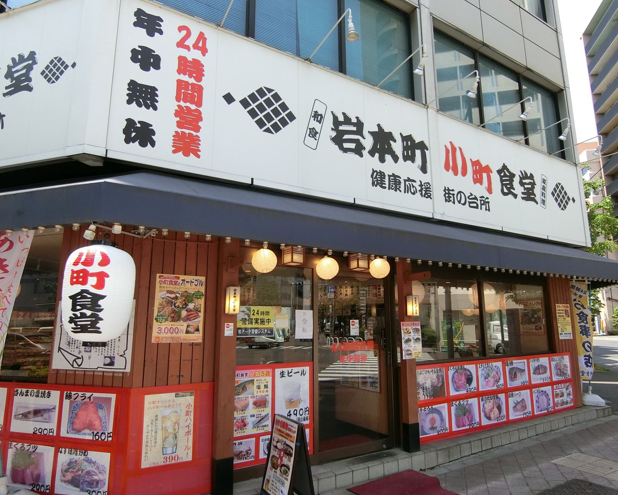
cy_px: 255
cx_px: 329
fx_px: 402
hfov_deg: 75.0
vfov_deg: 63.1
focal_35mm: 22
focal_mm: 4.06
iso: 160
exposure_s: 1/1000
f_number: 2.7
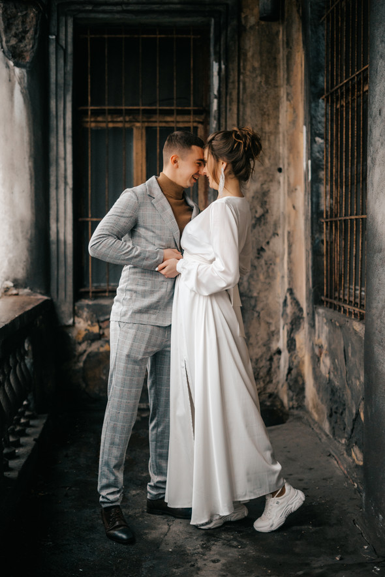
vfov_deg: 39.6
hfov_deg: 27.0
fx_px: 802
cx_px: 192
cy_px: 288
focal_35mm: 50
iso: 640
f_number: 1.8
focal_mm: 50
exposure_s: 1/200
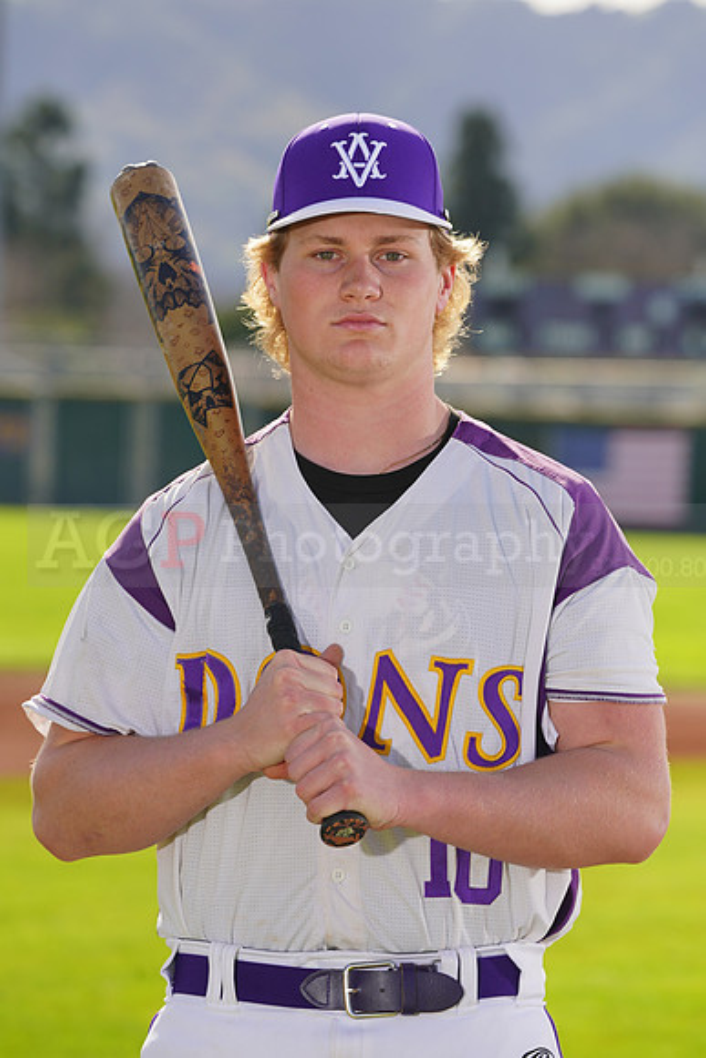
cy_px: 529
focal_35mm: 226
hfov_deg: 6.1
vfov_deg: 9.1
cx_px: 353
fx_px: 6644
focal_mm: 226
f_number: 8
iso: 100
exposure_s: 1/250
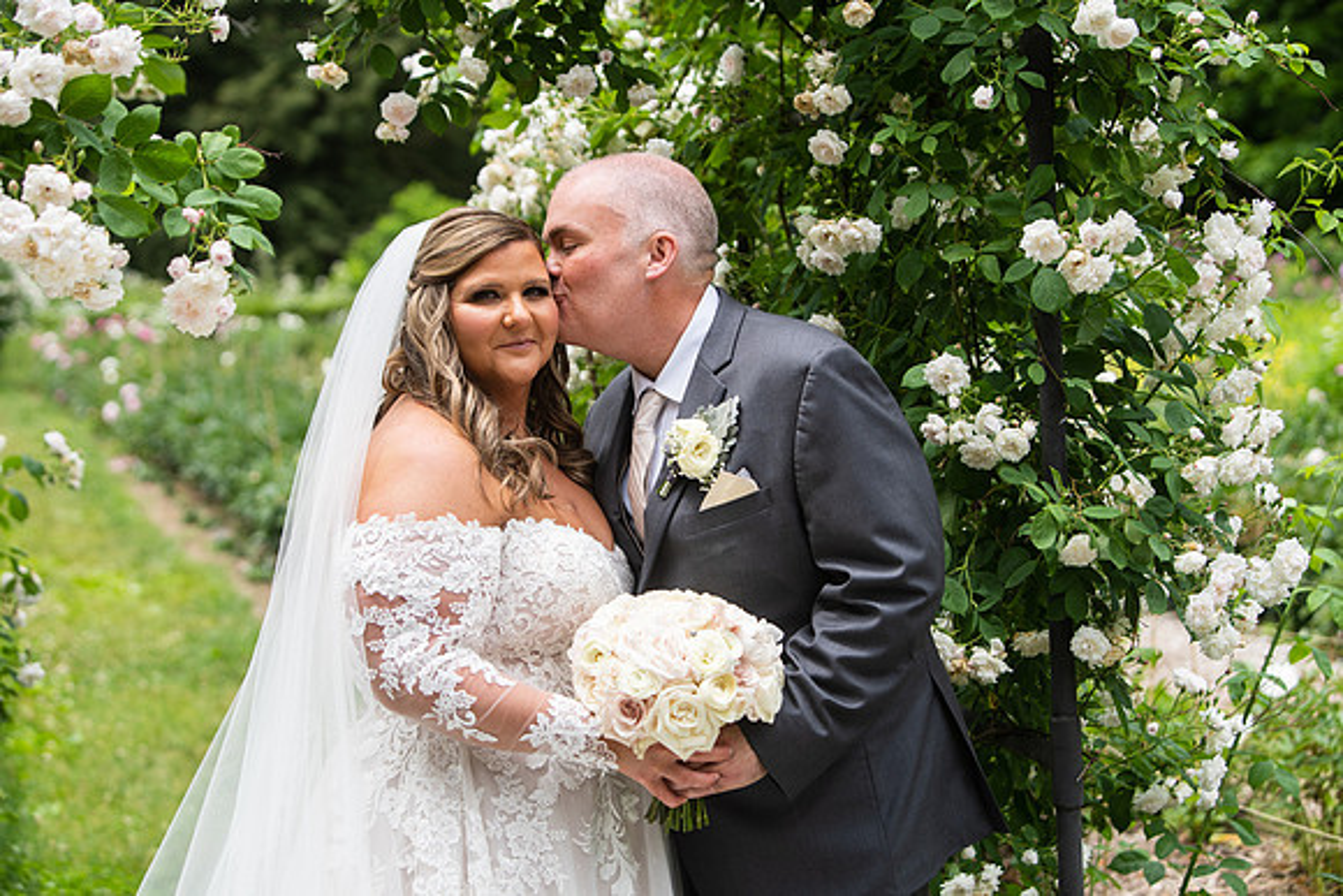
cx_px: 672
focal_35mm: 75
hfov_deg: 27.0
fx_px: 2798
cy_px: 448
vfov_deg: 18.2
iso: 200
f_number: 4
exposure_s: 1/1000
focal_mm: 75
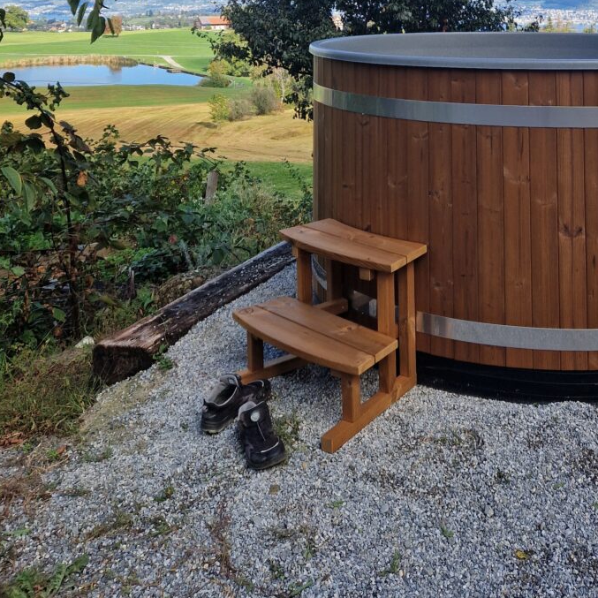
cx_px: 447
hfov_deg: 39.8
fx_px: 801
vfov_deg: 36.8
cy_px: 1
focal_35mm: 41
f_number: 1.8
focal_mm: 5.4
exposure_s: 1/940
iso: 50
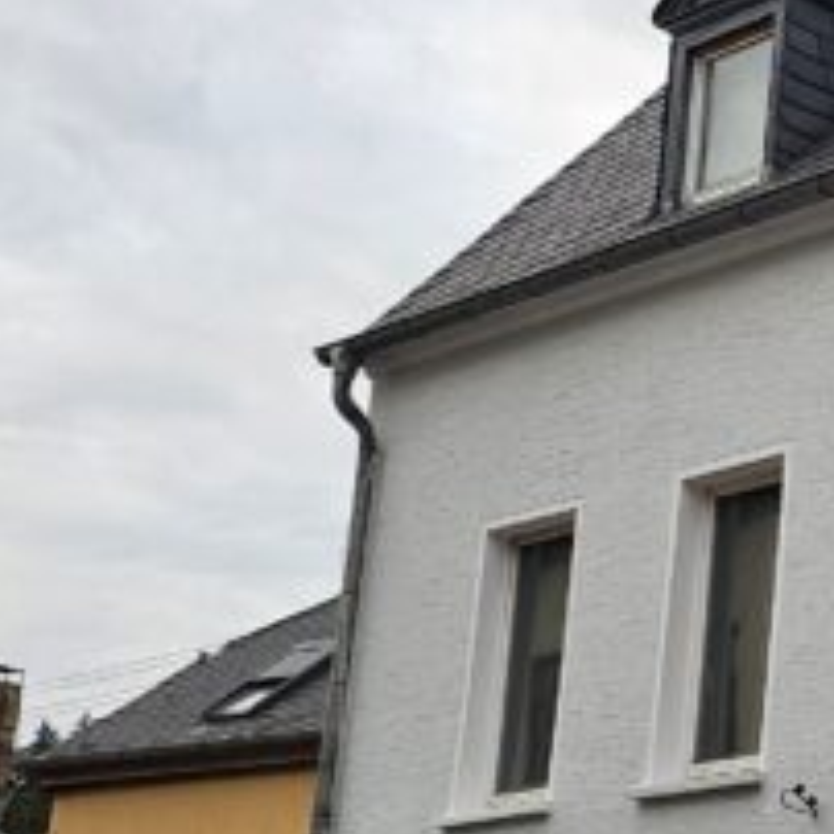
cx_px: 1379
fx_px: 2808
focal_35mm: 103
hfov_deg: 15.2
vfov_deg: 16.9
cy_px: 545
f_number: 1.7
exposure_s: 1/100
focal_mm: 6.3
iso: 16
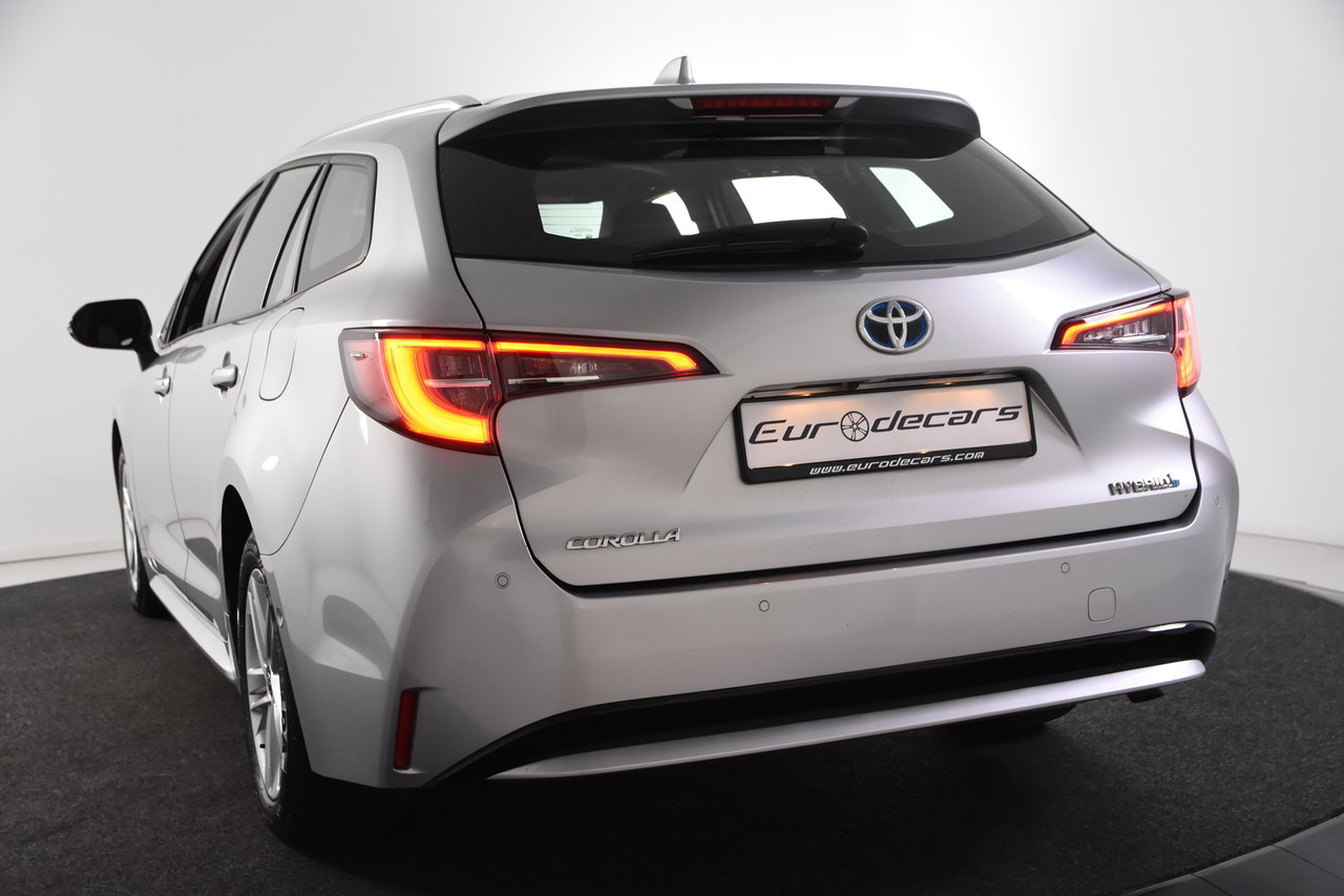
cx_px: 672
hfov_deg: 42.3
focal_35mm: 46
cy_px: 448
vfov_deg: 28.9
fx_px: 1736
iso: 1600
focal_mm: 31
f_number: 5
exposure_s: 1/100
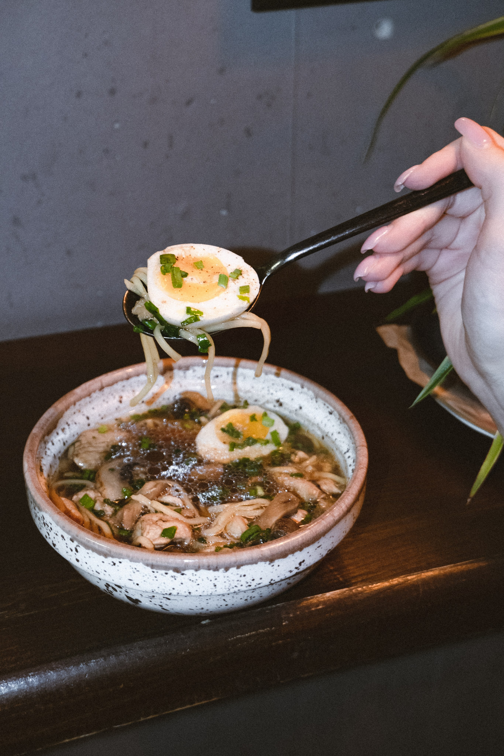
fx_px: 1008
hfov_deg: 28.1
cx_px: 252
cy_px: 378
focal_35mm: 48
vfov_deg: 41.1
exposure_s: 1/40
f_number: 4.9
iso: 4000
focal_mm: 32.3
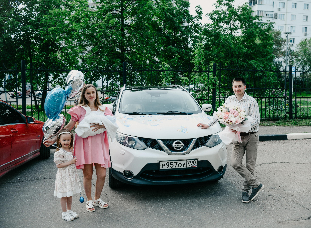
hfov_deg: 52.7
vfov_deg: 40.0
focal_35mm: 35
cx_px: 176
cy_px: 116
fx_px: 313
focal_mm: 32
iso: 250
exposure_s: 1/500
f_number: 4
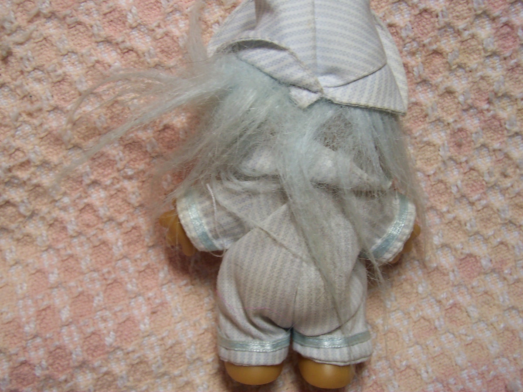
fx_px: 559
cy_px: 196
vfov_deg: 38.7
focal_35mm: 37
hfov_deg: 50.1
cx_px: 262
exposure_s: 1/60
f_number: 2.8
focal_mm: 5.6
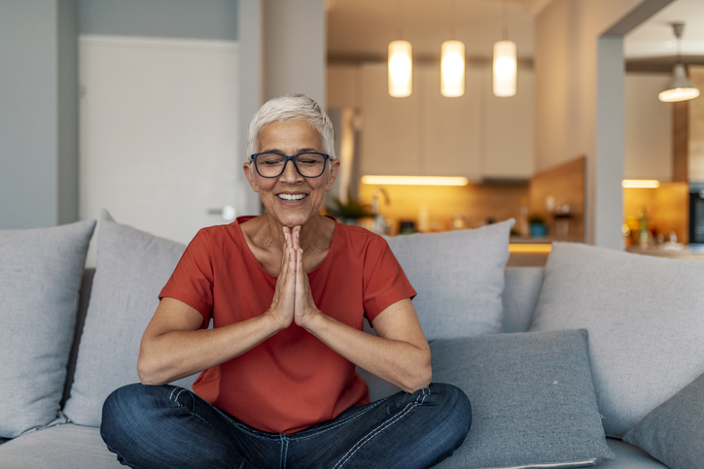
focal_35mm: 35
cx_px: 352
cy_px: 234
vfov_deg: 37.9
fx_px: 685
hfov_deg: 54.4
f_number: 1.6
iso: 200
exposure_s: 1/400
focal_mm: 35
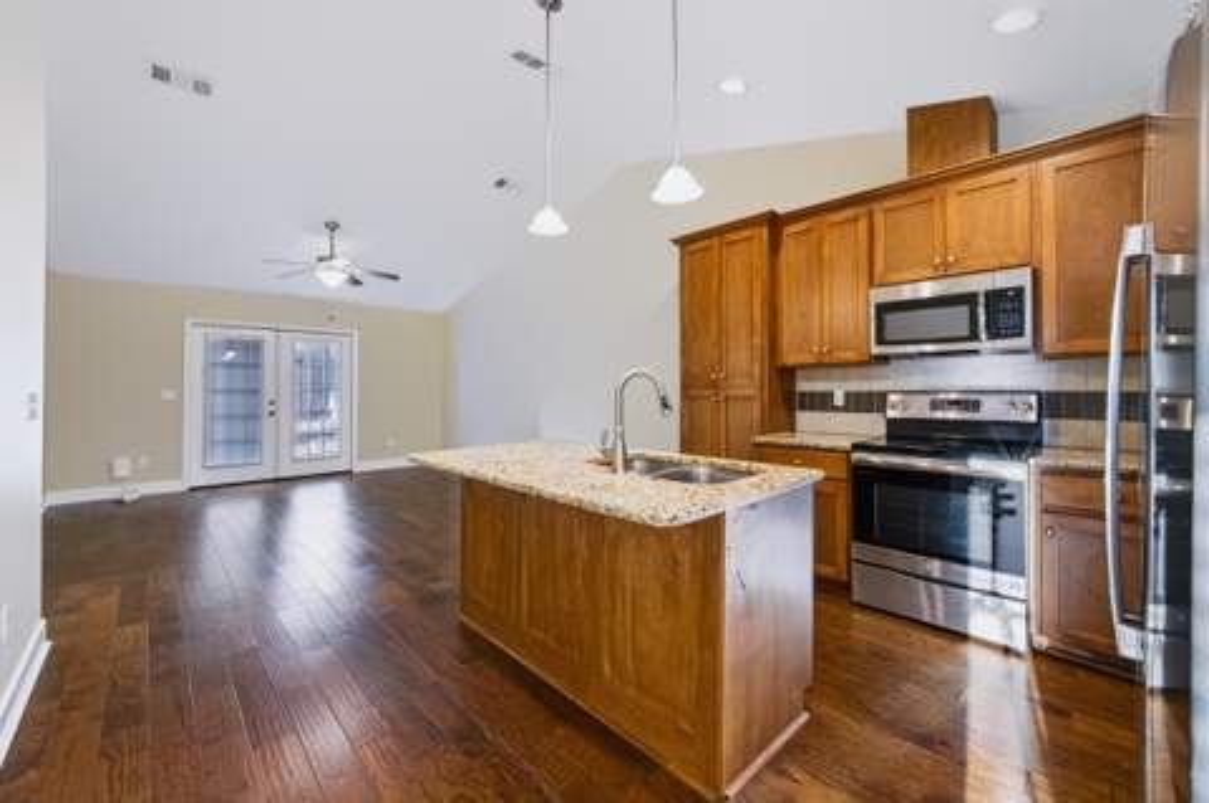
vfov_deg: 83.1
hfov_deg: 106.3
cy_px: 402
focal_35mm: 14
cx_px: 604
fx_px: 453
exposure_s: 1.3
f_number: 10
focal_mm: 9
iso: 100
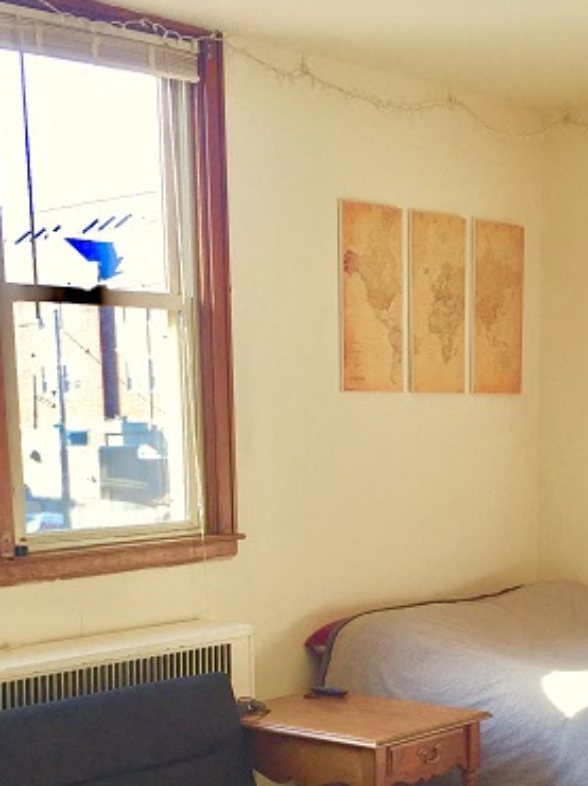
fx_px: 1451
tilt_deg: -10.5
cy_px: 714
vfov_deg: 29.0
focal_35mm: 64
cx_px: 293
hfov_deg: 22.9
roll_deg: +0.6
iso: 32
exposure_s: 1/120
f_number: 2.2
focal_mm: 4.15
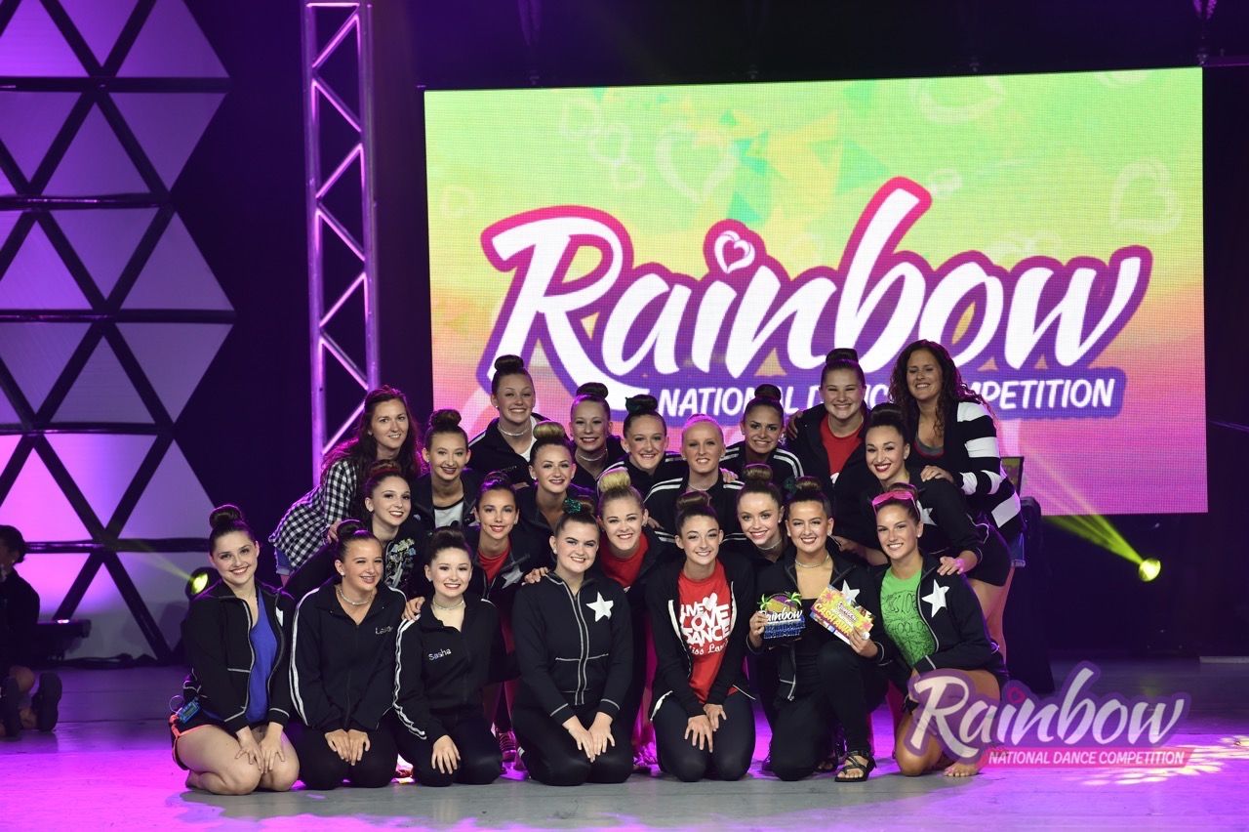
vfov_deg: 7.0
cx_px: 624
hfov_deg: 10.6
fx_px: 6762
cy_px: 416
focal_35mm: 195
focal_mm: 195
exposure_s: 1/200
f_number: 3.2
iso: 1250
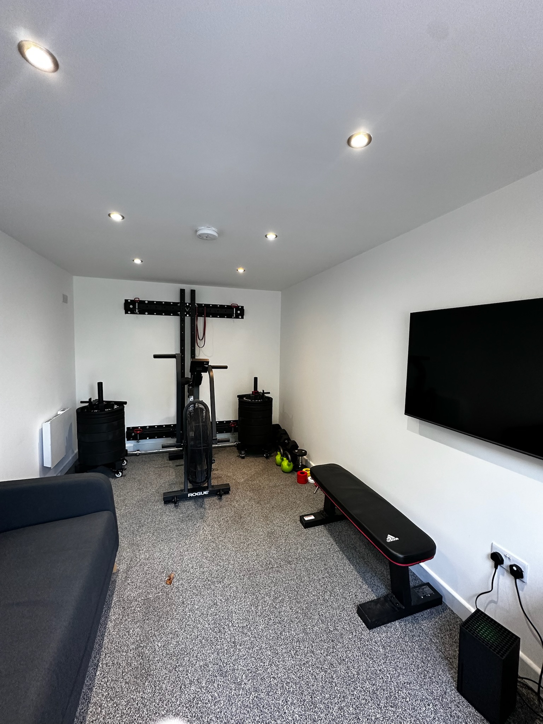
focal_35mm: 14
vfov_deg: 102.1
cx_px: 272
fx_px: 293
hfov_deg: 85.7
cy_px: 362
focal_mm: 2.22
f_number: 2.2
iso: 250
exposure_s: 1/100
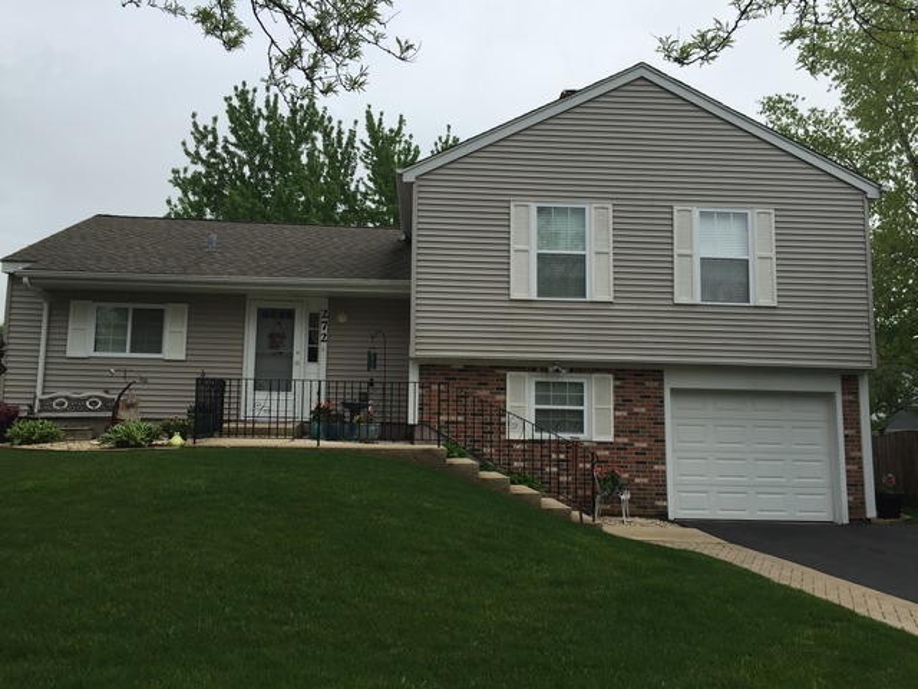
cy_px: 344
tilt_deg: +7.3
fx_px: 769
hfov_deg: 61.7
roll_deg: -2.6
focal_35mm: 29
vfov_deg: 48.2
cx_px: 459
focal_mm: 4.15
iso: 32
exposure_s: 1/1199
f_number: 2.2
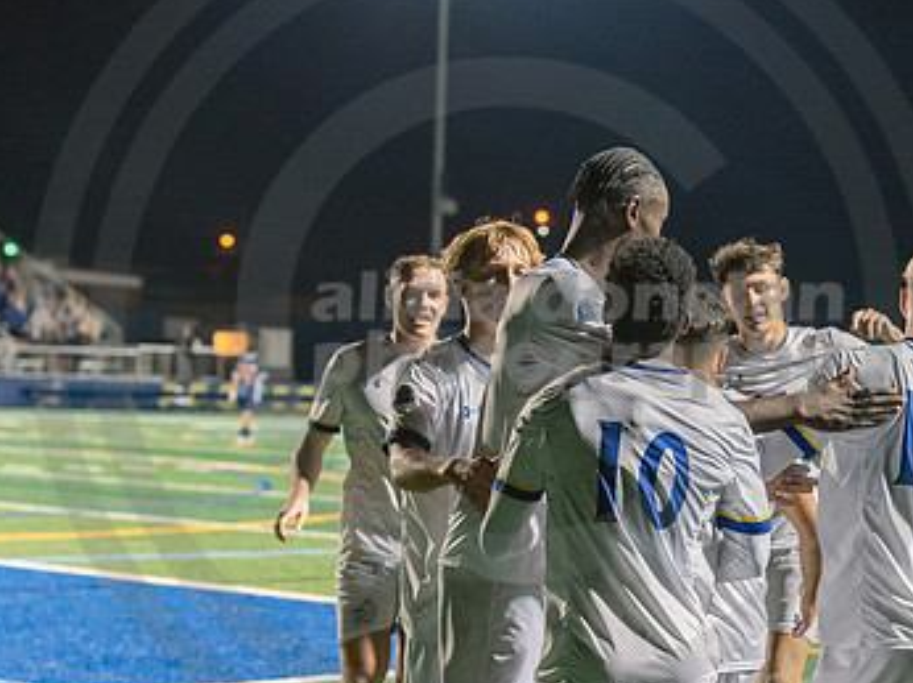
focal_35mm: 113
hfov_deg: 17.4
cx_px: 496
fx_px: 2978
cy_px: 326
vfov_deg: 13.1
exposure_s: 1/250
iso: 2500
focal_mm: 70
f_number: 3.2
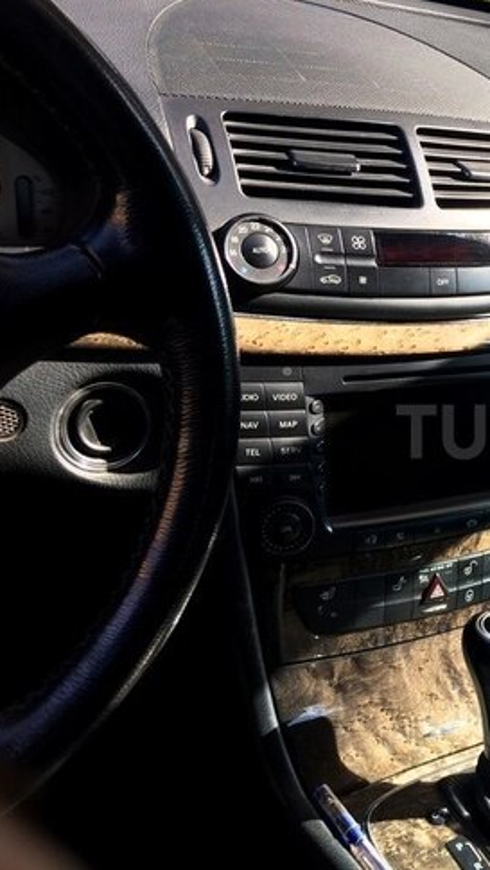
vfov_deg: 47.3
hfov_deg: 25.1
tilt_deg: -27.2
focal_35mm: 43
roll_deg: -13.3
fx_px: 993
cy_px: 431
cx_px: 580
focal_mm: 4.15
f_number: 2.2
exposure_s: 1/184
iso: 32
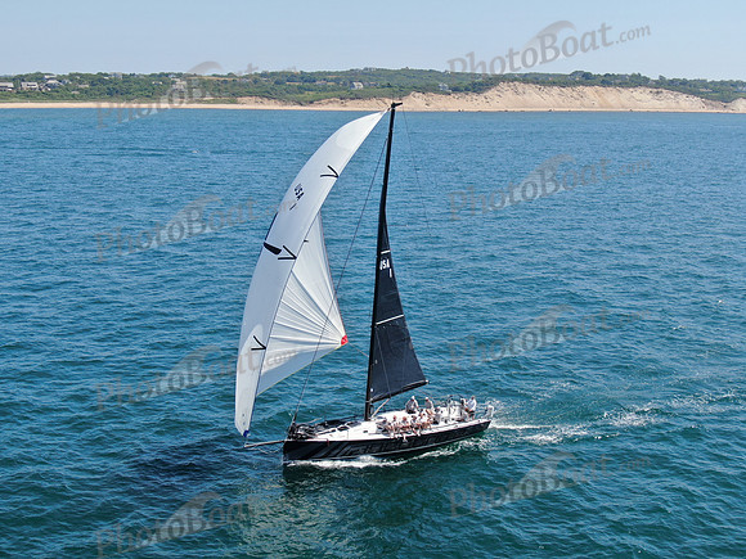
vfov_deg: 30.3
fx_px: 1034
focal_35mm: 48
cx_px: 373
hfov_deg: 39.7
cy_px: 280
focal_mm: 8.6
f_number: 3.8
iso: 100
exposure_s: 1/640
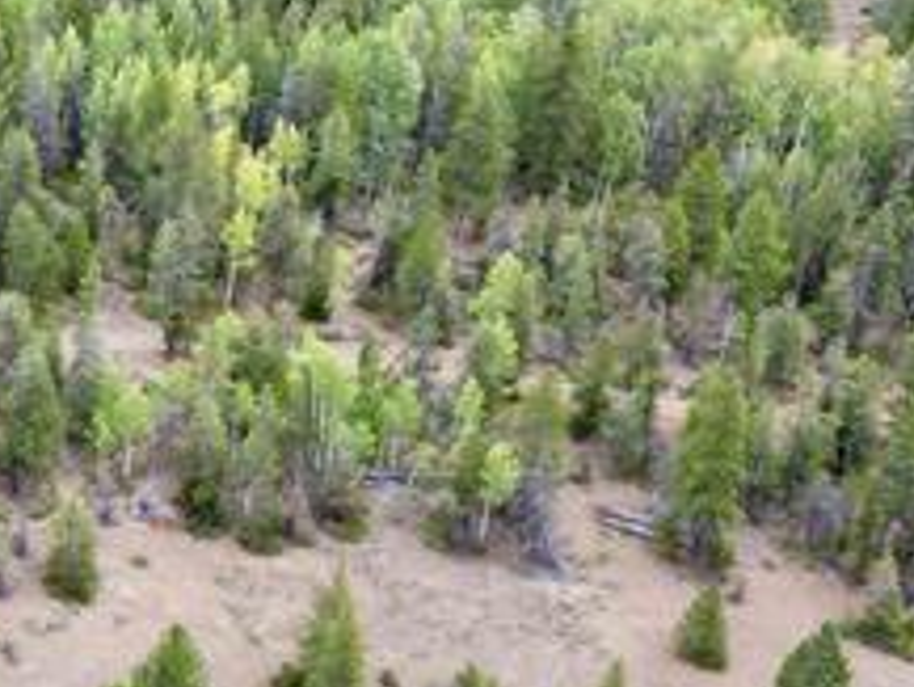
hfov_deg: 16.5
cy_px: 788
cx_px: -257
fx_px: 2985
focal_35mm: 113
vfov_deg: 12.8
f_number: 1.7
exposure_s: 1/500
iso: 100
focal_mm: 6.72
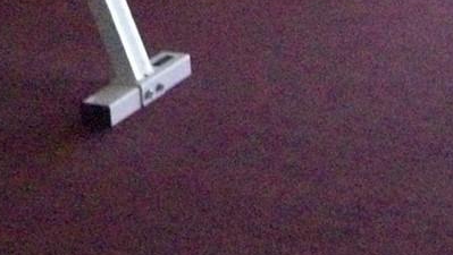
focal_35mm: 157
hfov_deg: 13.5
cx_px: -27
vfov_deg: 7.2
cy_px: -384
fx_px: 1887
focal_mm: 6
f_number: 2.7
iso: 636
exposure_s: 1/128
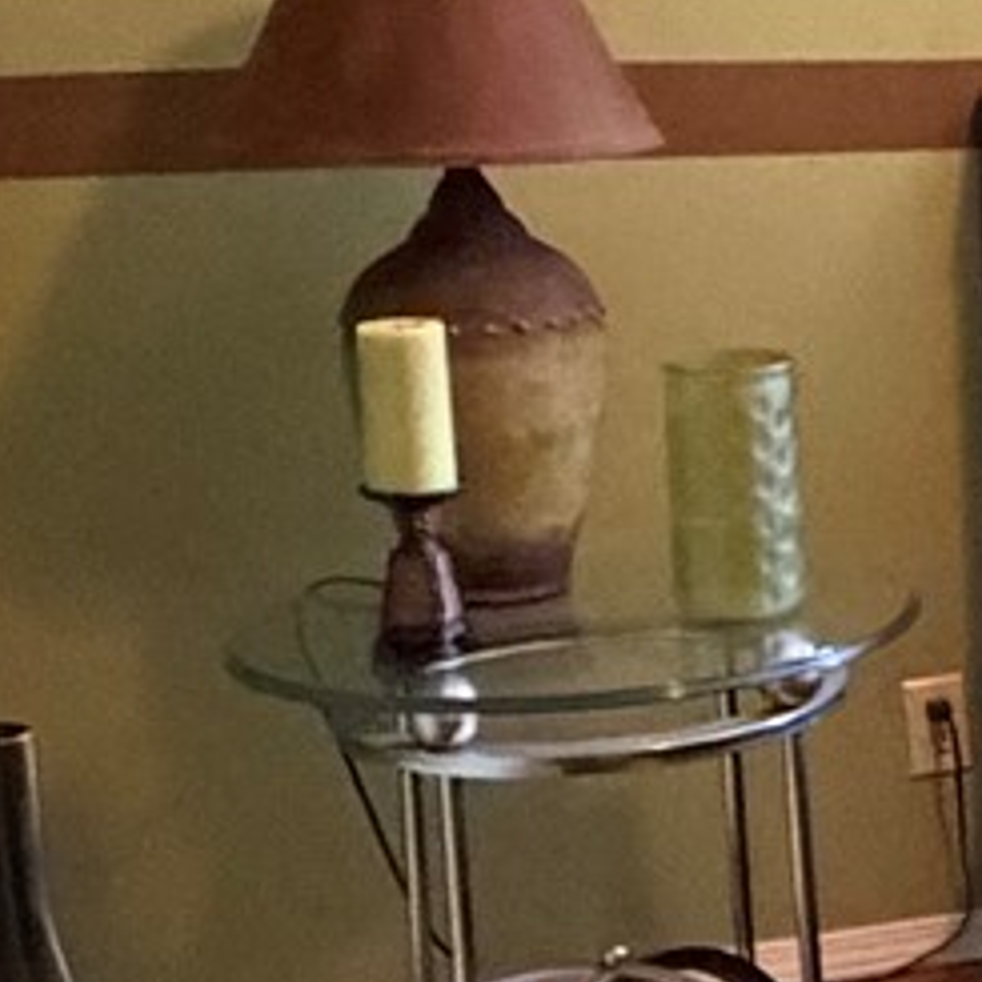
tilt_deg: -11.5
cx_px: 2000
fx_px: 3113
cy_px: 465
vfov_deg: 17.9
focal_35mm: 97
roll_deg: -0.8
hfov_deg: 14.6
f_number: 2.2
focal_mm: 2.22
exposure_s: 1/60
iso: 1250
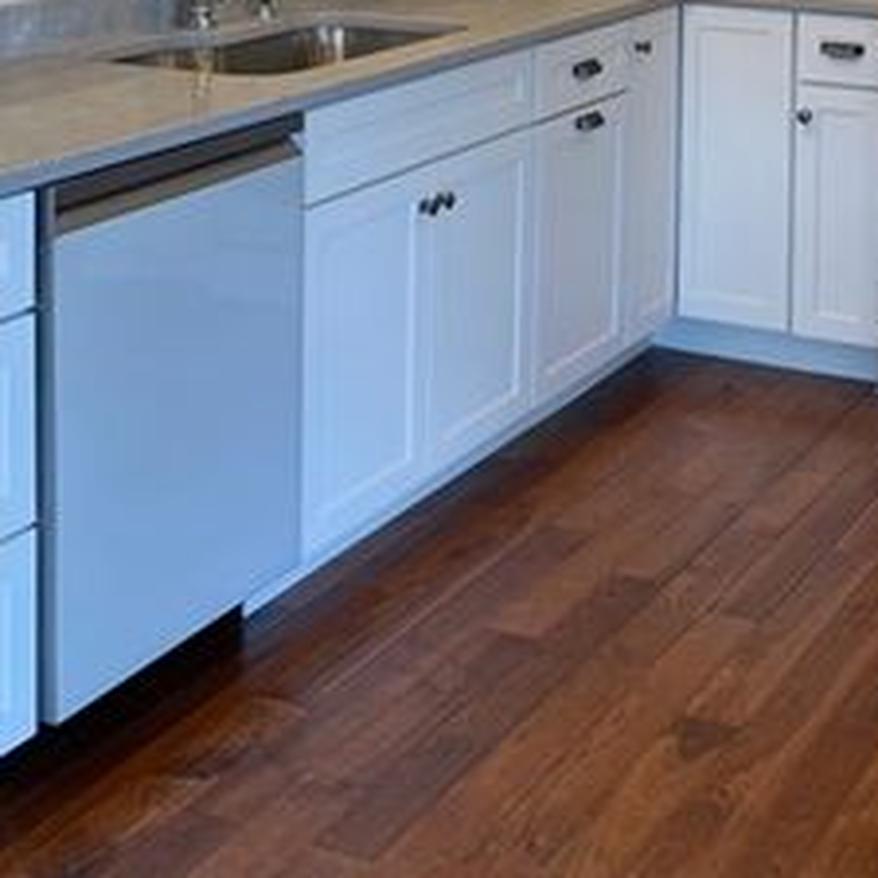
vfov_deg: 23.7
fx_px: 1951
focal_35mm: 68
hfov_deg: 25.2
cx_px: 601
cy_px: -100
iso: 64
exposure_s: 1/60
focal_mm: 4.25
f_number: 1.8
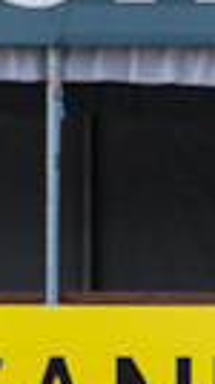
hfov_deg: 0.4
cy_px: 779
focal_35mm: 3076
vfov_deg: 0.7
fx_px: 31294
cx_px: 687
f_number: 4.5
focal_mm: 200
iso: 450
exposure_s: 1/1000
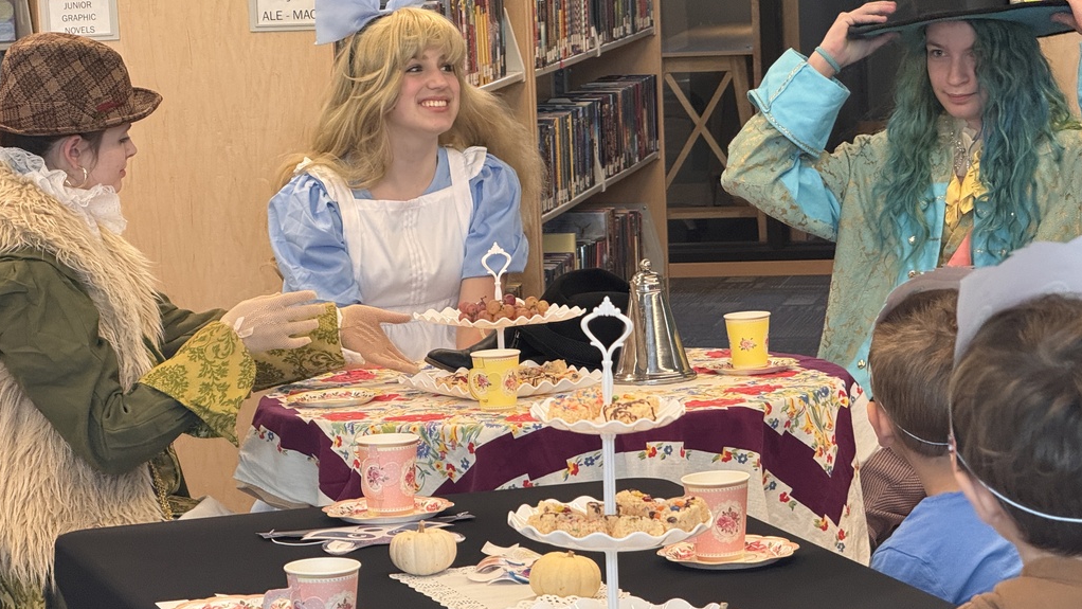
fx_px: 3759
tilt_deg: -6.9
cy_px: 229
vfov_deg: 9.3
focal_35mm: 131
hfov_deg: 16.4
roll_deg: +2.0
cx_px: 541
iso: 250
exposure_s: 1/120
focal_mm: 15.66
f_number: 2.8
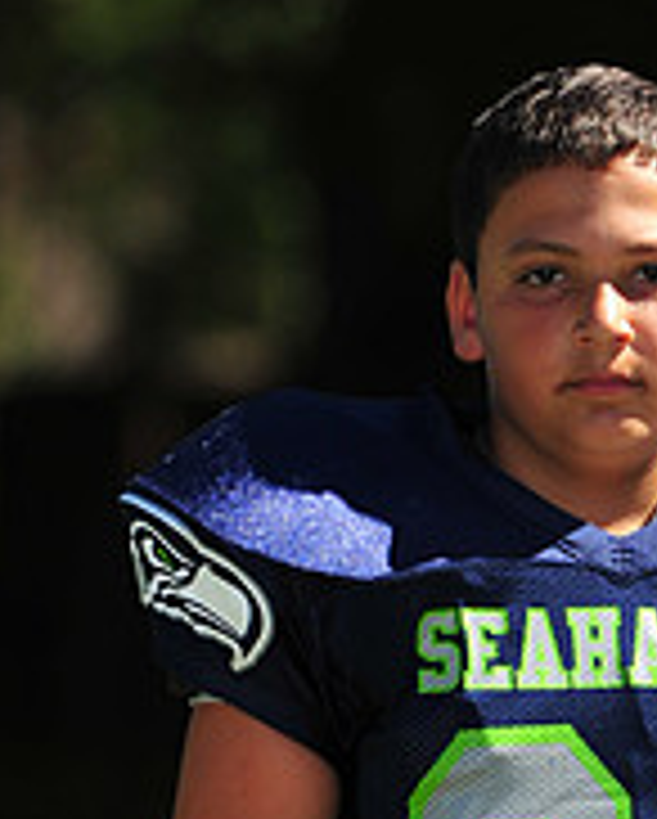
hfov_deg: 2.8
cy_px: 896
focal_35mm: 553
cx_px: 612
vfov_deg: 3.5
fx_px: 13419
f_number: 4.5
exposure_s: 1/3200
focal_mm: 185
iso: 400
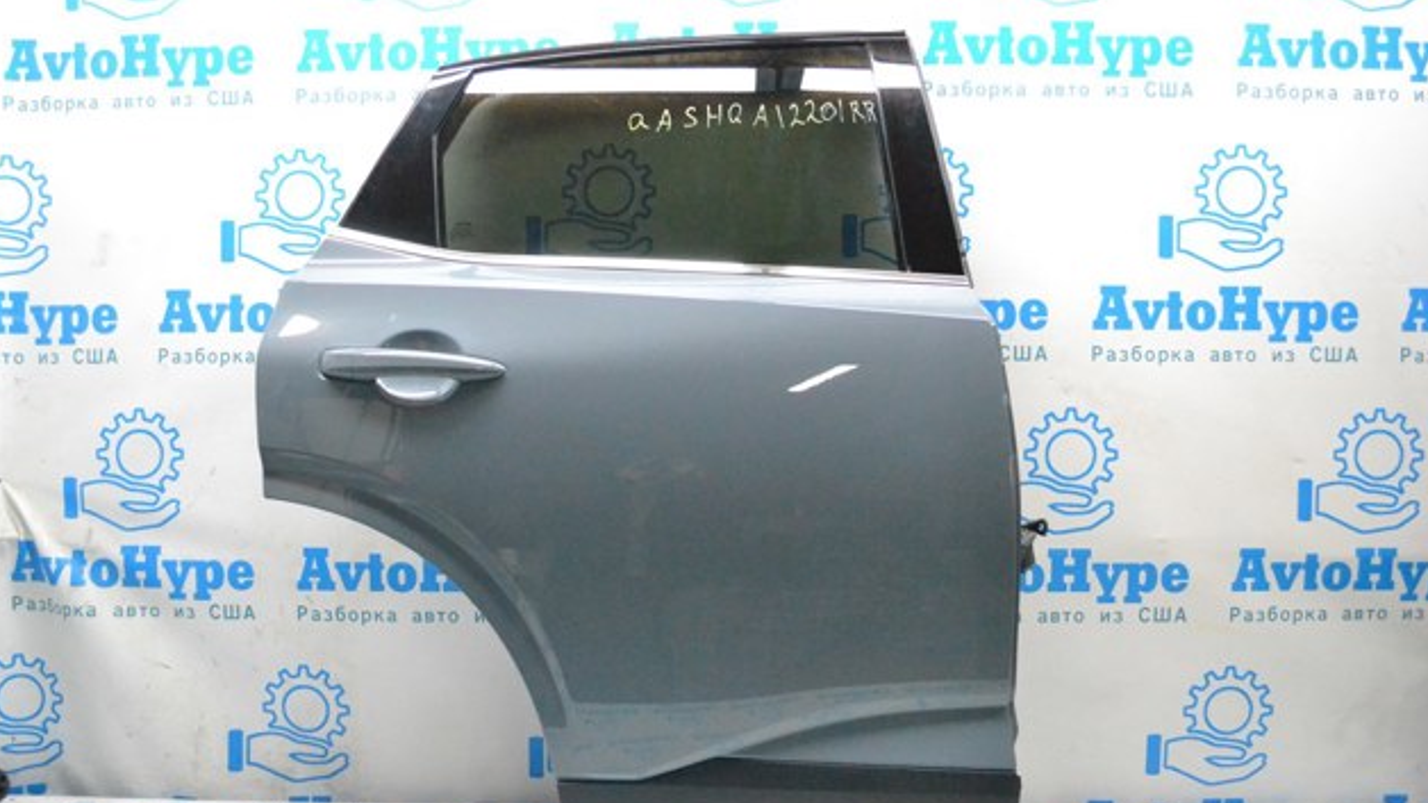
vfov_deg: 36.6
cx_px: 707
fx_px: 1211
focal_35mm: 32
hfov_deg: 61.0
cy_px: 446
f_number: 4
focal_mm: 20
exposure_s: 1/800
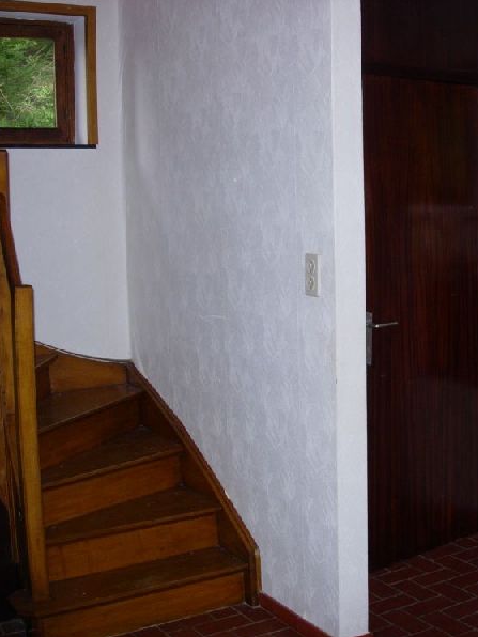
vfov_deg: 37.5
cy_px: 320
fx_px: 939
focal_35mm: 51
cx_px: 340
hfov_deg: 28.3
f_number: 2.8
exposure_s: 1/64
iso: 79
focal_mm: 7.8
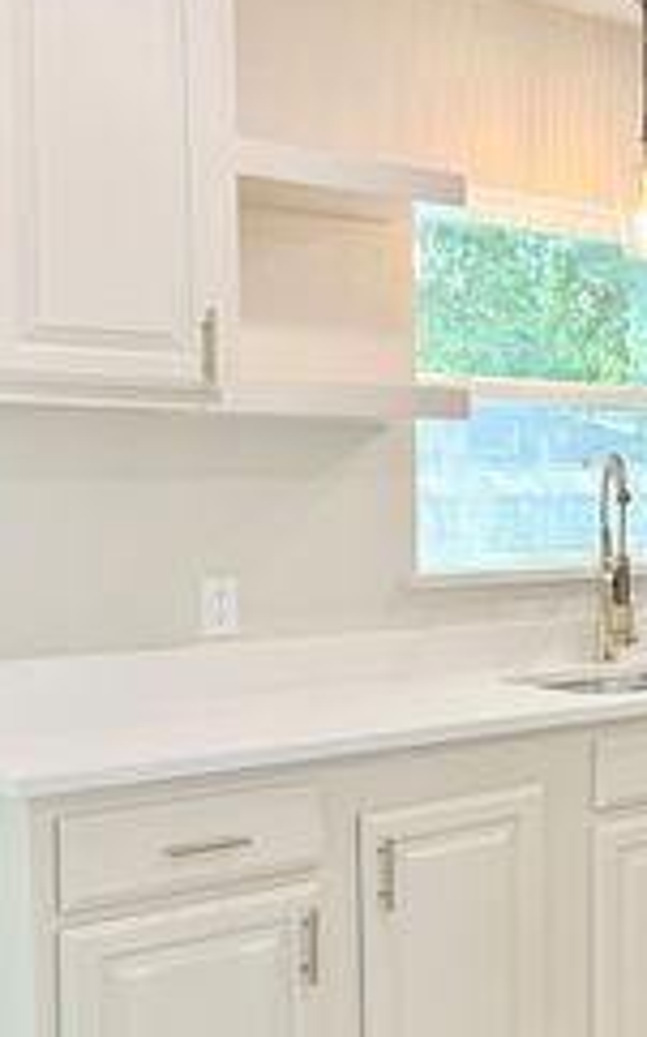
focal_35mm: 57
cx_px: 900
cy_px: 572
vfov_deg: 35.7
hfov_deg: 20.3
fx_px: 1610
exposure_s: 1/158
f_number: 1.6
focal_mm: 5.96
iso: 125
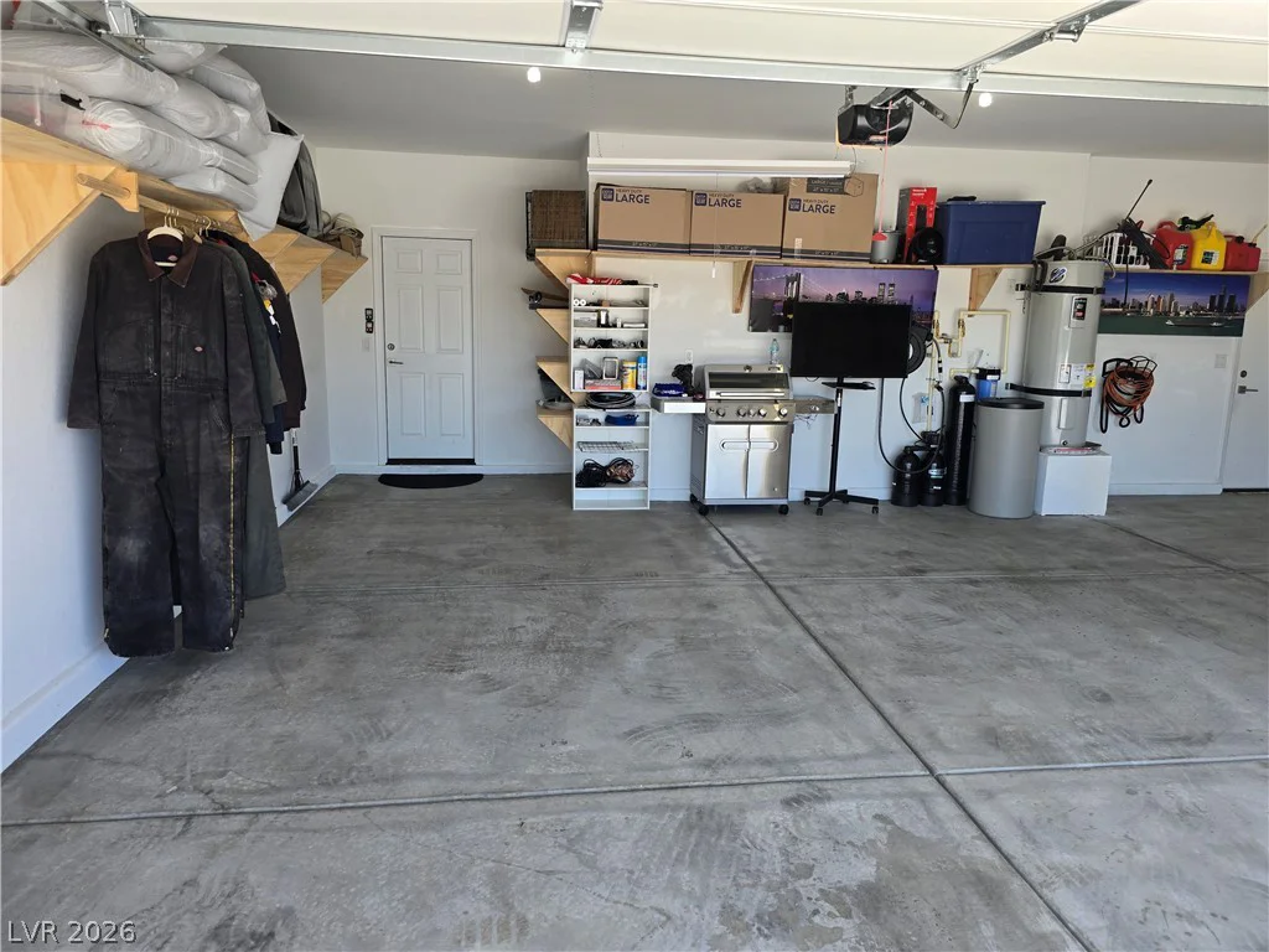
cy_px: 476
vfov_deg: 58.9
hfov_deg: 73.9
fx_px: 843
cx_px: 634
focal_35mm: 23
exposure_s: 1/180
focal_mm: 6.3
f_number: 1.7
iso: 32
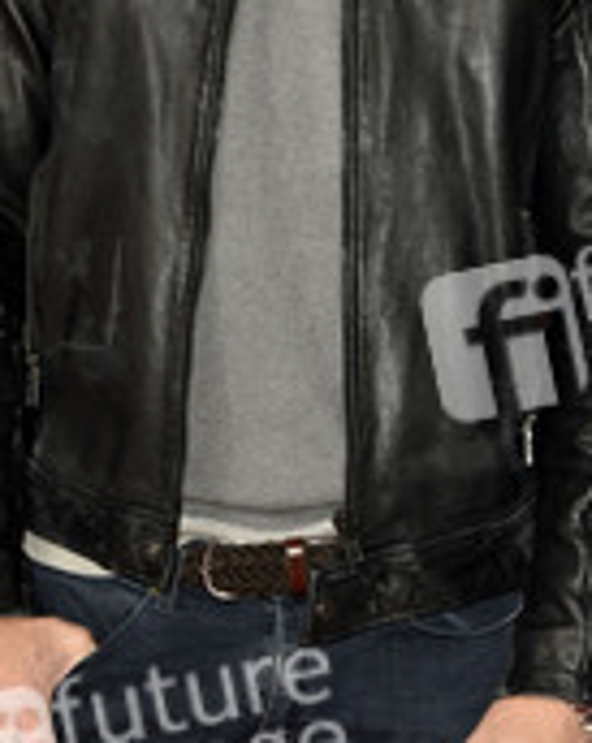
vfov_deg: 6.6
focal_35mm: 295
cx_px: 251
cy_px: 104
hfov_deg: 5.2
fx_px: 6478
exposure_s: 1/200
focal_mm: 135
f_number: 6.3
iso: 800
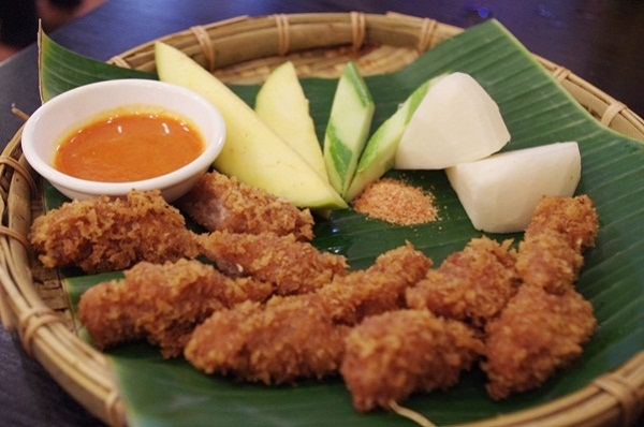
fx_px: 697
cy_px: 214
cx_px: 322
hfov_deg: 49.6
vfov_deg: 34.1
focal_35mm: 39
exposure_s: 1/13
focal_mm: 26.25
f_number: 5
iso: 800
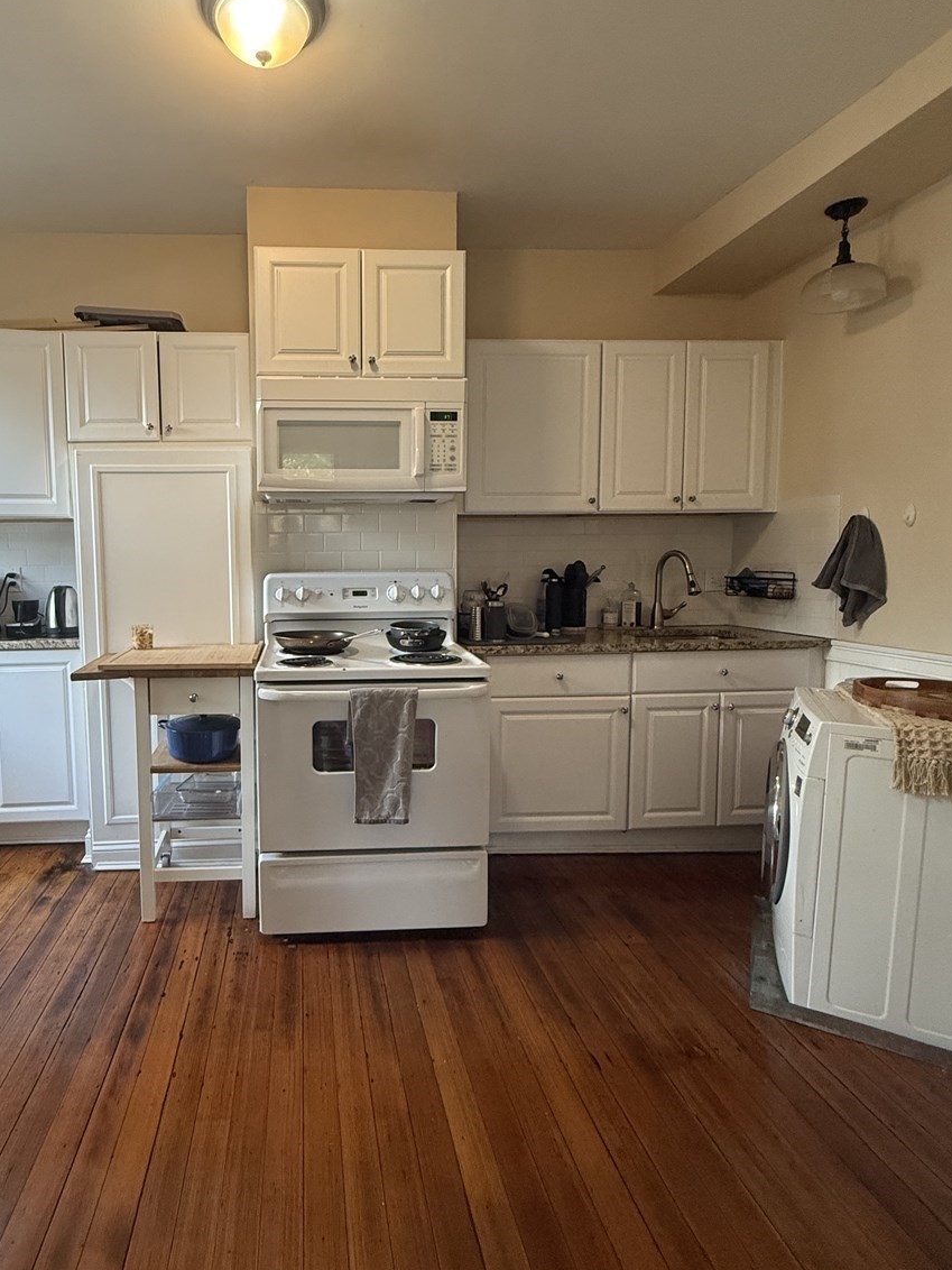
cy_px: 615
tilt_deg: -3.2
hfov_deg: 67.3
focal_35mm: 19
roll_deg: +0.4
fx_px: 697
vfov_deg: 84.6
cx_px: 340
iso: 320
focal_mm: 2.22
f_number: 2.2
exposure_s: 1/120
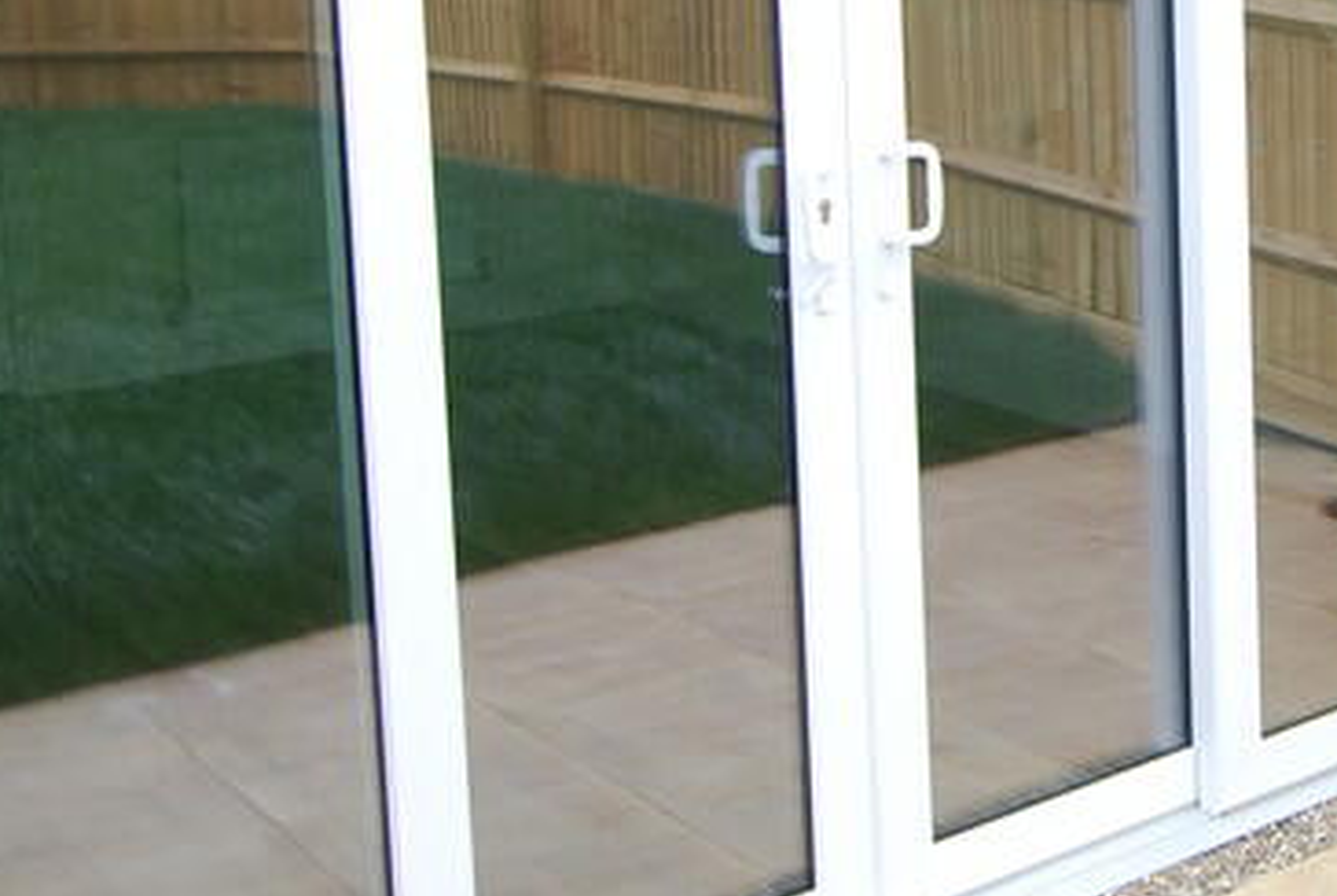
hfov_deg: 30.1
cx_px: 1502
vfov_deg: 22.5
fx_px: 2195
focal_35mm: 59
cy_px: 75
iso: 100
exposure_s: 1/125
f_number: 5.6
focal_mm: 14
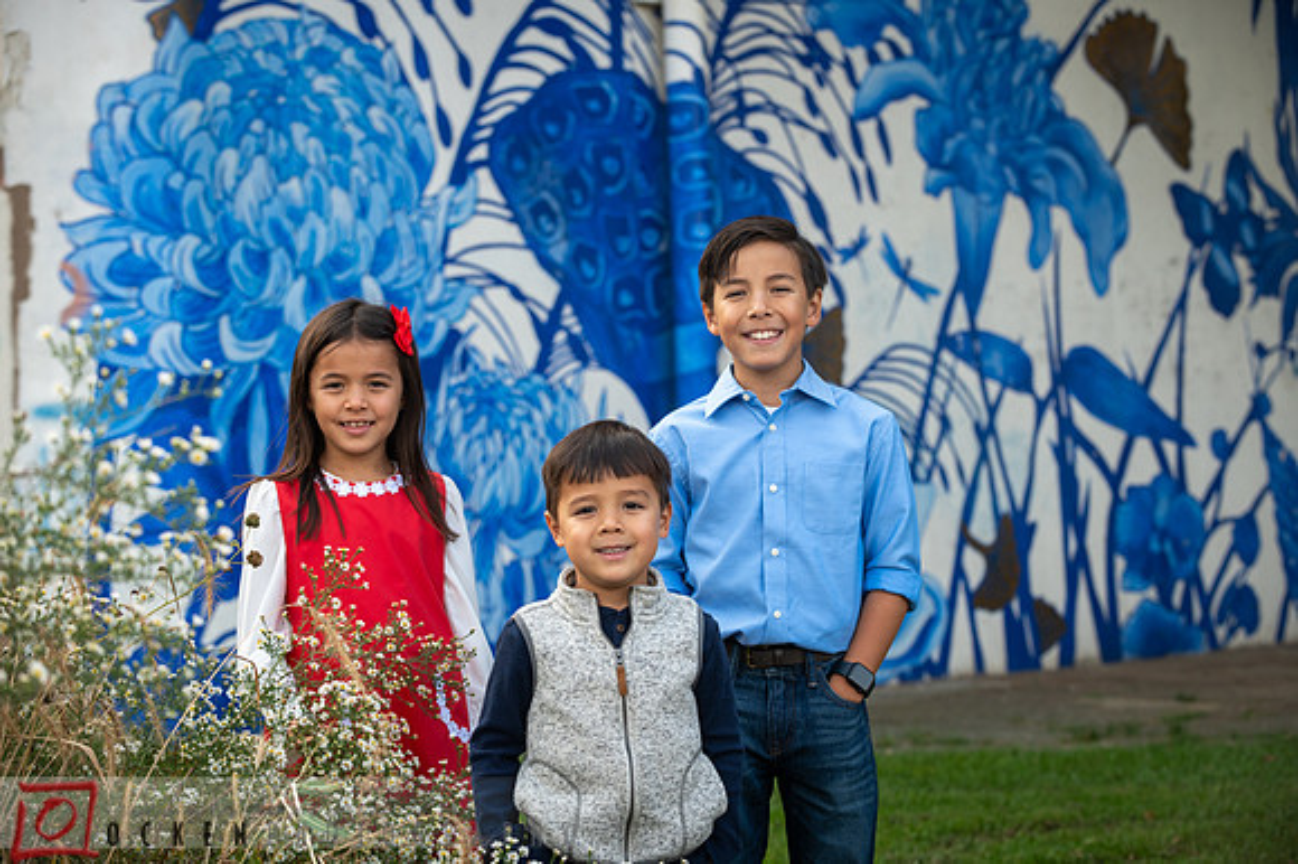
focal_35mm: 86
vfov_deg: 15.9
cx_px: 649
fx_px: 3099
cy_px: 432
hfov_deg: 23.7
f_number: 4.5
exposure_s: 1/200
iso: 400
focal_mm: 86
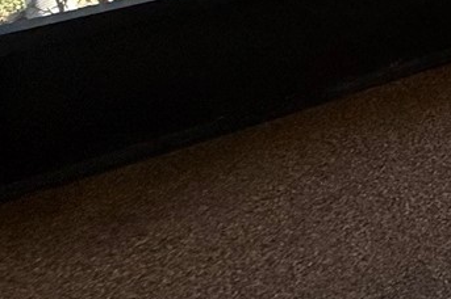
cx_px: 1010
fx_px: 851
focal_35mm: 68
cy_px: -353
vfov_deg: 15.0
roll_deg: -1.6
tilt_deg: -0.3
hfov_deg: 16.6
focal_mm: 2.22
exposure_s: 1/651
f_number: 2.2
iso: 64
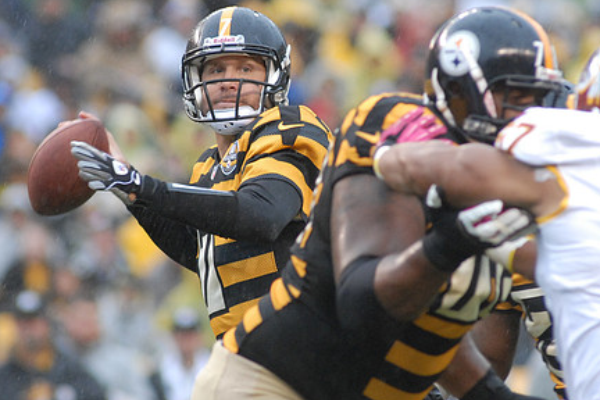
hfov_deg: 3.4
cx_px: 389
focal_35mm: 604
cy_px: 241
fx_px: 10066
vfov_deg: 2.3
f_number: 3.5
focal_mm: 300
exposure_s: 1/640
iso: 800
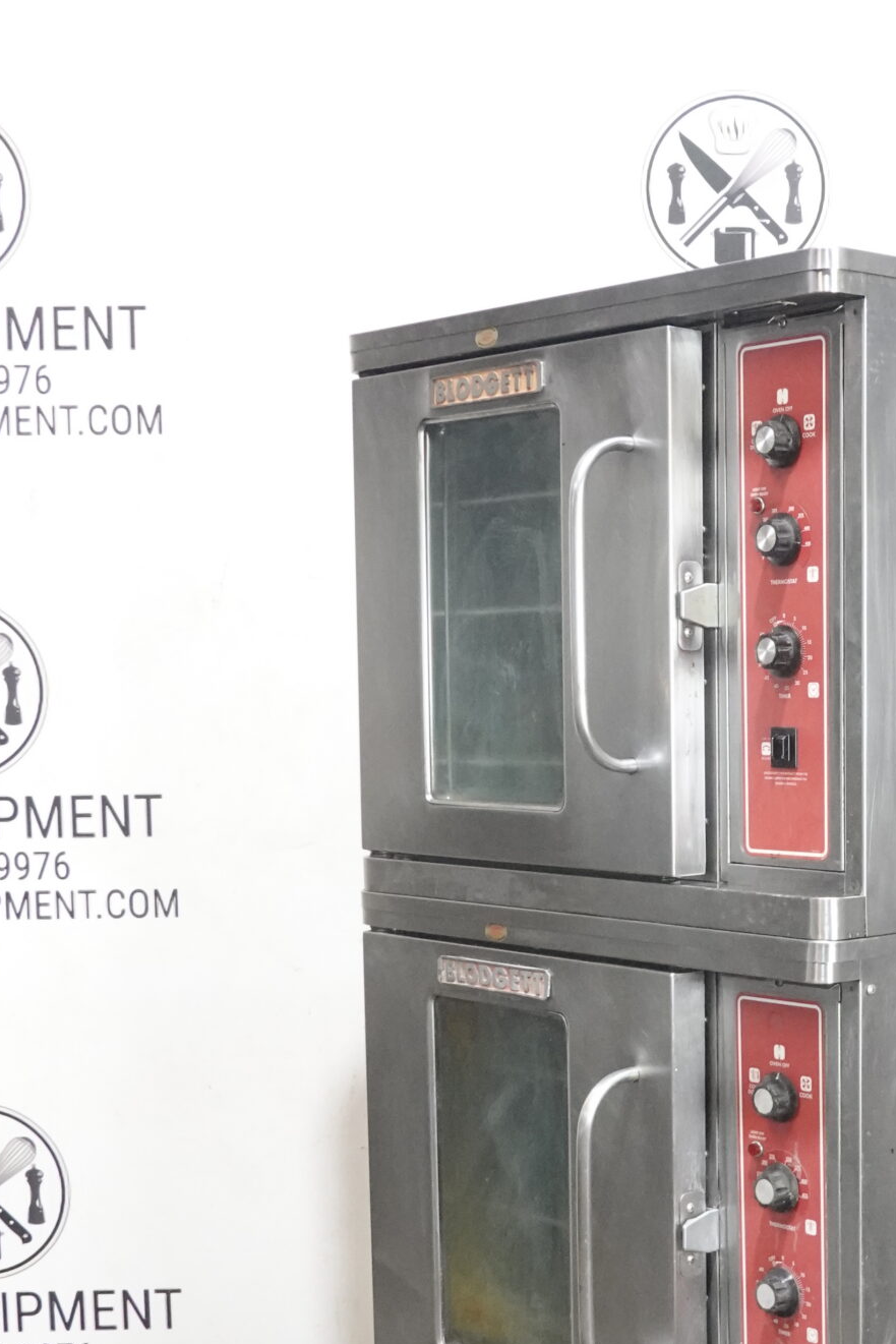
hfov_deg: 21.6
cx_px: 745
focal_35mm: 62
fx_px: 2314
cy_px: 927
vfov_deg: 32.0
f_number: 3.5
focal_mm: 11.76
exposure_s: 1/40
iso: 1600
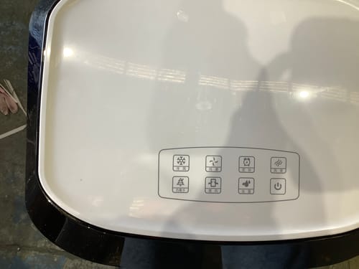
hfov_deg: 58.4
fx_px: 321
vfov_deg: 45.4
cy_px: 134
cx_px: 180
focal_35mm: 31
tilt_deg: -85.6
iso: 64
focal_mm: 3.3
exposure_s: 1/50
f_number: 2.4
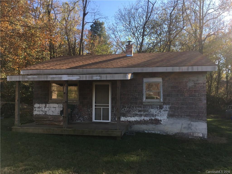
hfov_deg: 61.7
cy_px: 87
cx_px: 116
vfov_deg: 48.2
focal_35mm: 29
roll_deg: +1.2
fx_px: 194
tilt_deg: +5.0
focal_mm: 4.15
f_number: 2.2
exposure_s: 1/506
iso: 25
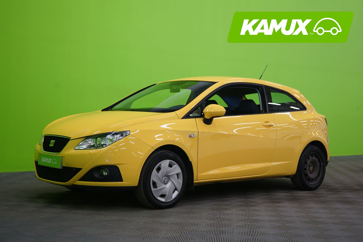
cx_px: 182
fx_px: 555
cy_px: 121
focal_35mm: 55
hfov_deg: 36.2
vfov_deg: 24.6
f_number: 5
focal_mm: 55
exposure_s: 1/13
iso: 400
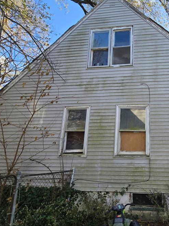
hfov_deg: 59.2
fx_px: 130
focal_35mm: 20
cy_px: 117
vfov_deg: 81.7
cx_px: 142
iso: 50
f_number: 2.2
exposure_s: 1/744
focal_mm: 2.2
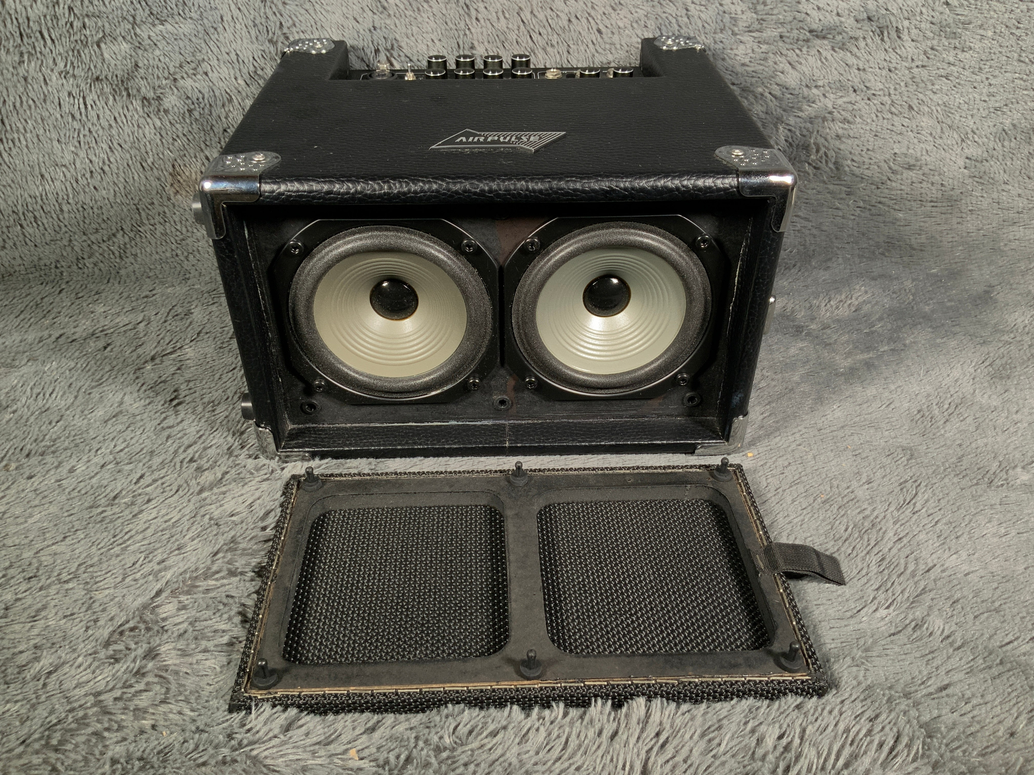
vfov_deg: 48.2
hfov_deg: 61.7
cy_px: 388
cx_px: 517
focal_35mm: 29
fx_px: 866
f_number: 1.8
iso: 64
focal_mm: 3
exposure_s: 1/62
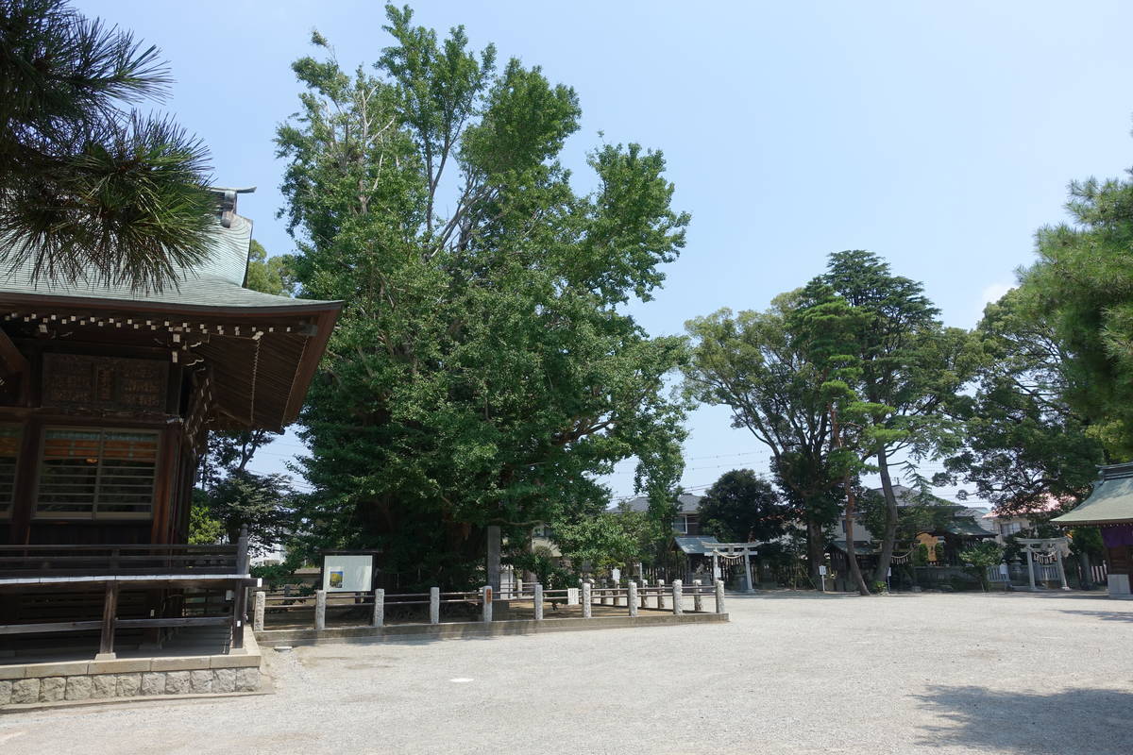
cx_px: 566
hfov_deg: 71.5
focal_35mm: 25
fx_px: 787
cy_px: 378
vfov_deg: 51.3
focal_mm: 9.33
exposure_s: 1/800
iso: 125
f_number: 4
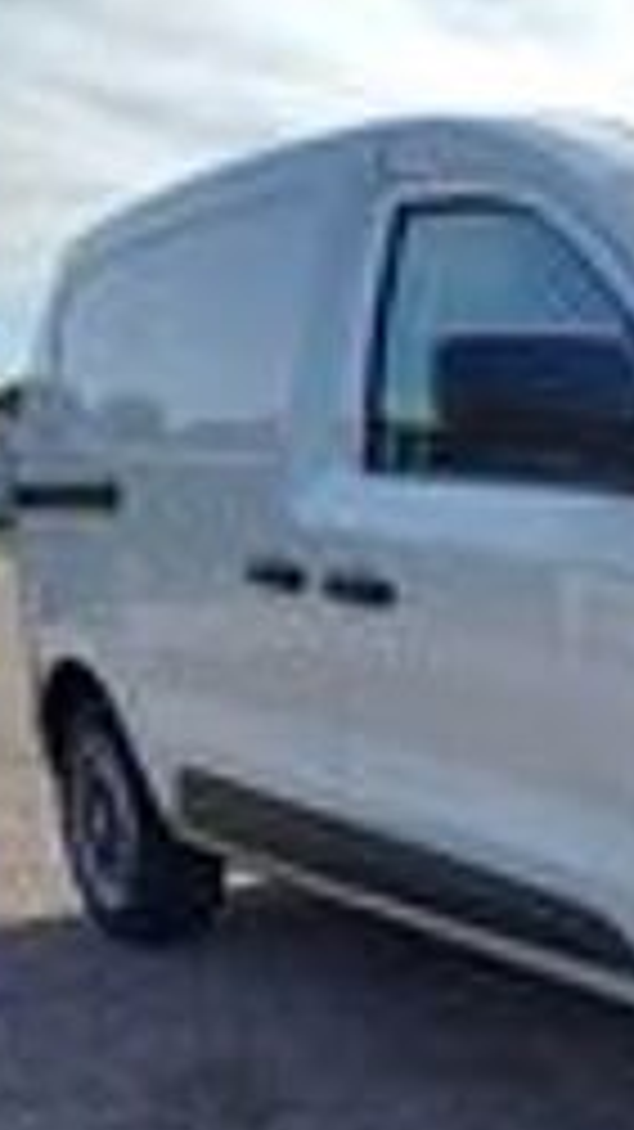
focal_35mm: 52
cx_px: 1012
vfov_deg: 39.2
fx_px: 1556
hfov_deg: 19.4
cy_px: 788
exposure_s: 1/182
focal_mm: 4.6
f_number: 2
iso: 25
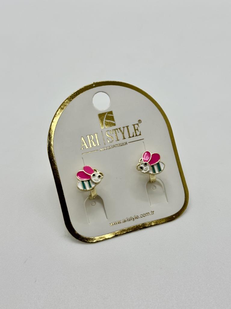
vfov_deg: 39.7
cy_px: 154
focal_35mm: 48
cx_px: 116
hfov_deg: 30.3
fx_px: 427
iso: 64
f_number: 1.78
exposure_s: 1/258
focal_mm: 6.86
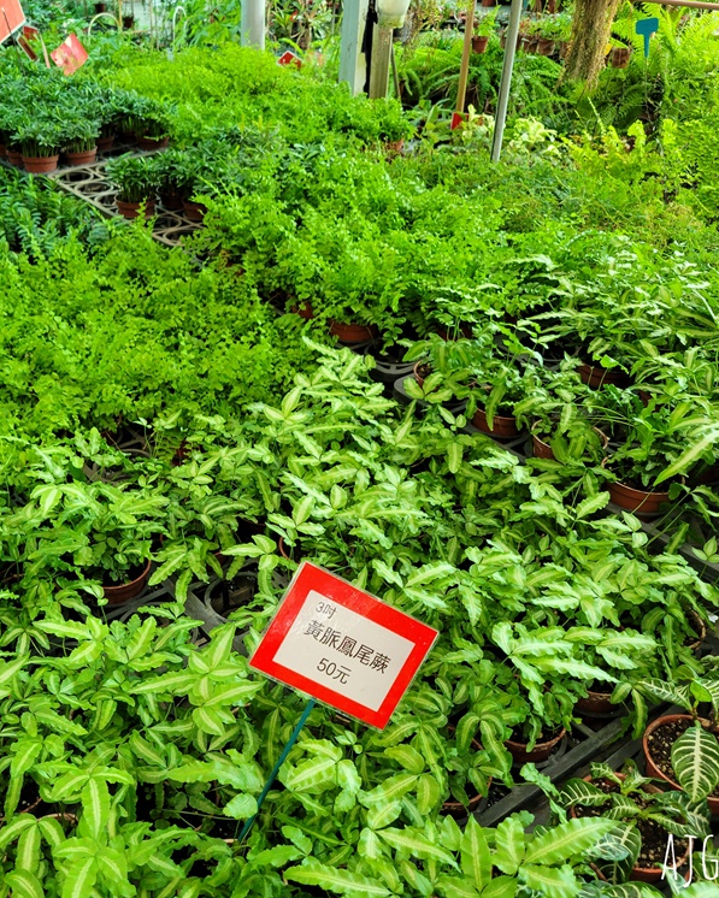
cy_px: 448
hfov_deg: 42.3
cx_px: 196
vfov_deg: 52.8
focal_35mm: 34
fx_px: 904
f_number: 1.8
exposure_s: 1/120
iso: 125
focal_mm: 5.4
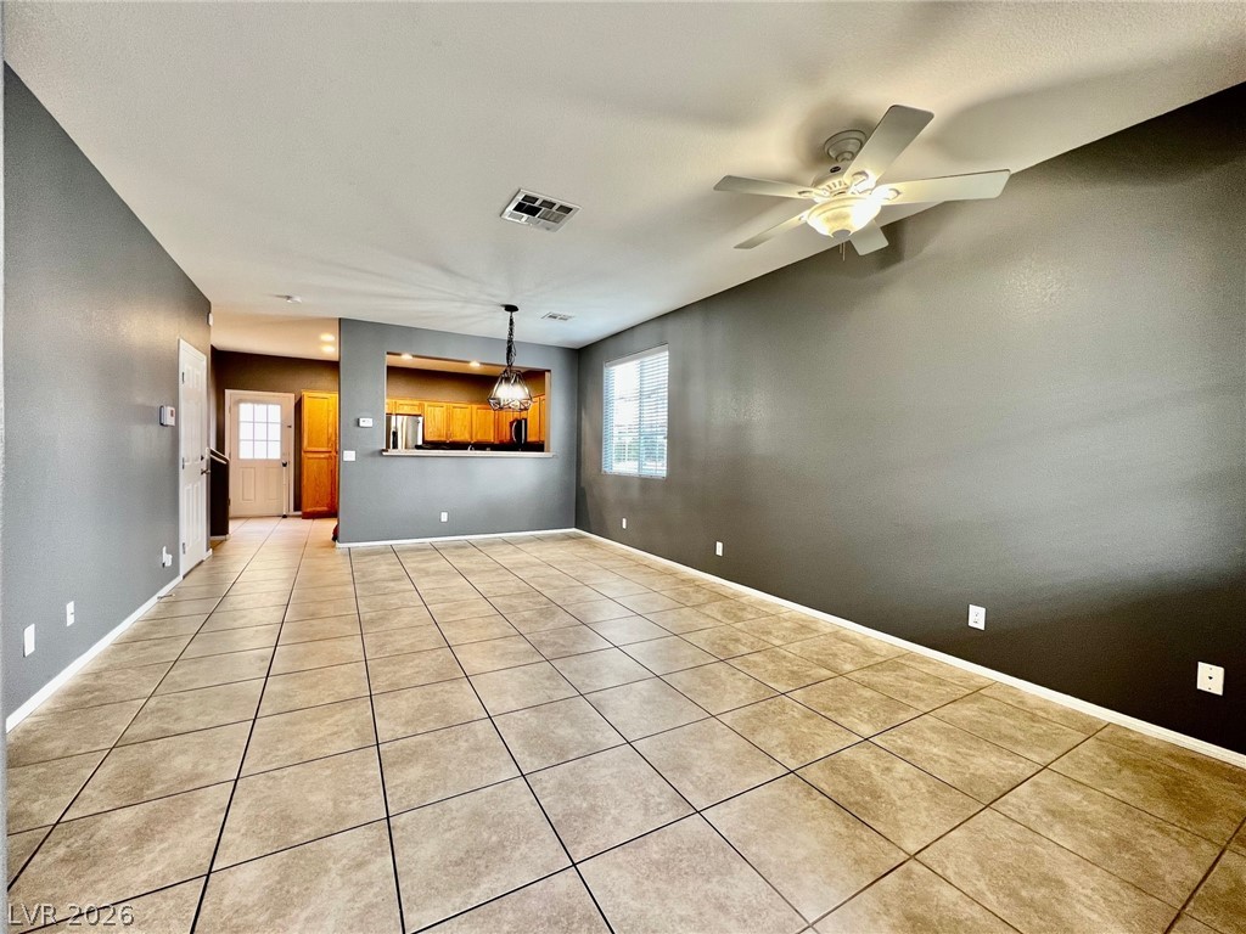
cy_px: 467
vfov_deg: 89.9
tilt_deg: -1.9
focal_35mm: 13
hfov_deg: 106.2
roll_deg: -1.1
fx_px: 468
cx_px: 623
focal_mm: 1.57
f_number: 1.8
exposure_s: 1/60
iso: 125
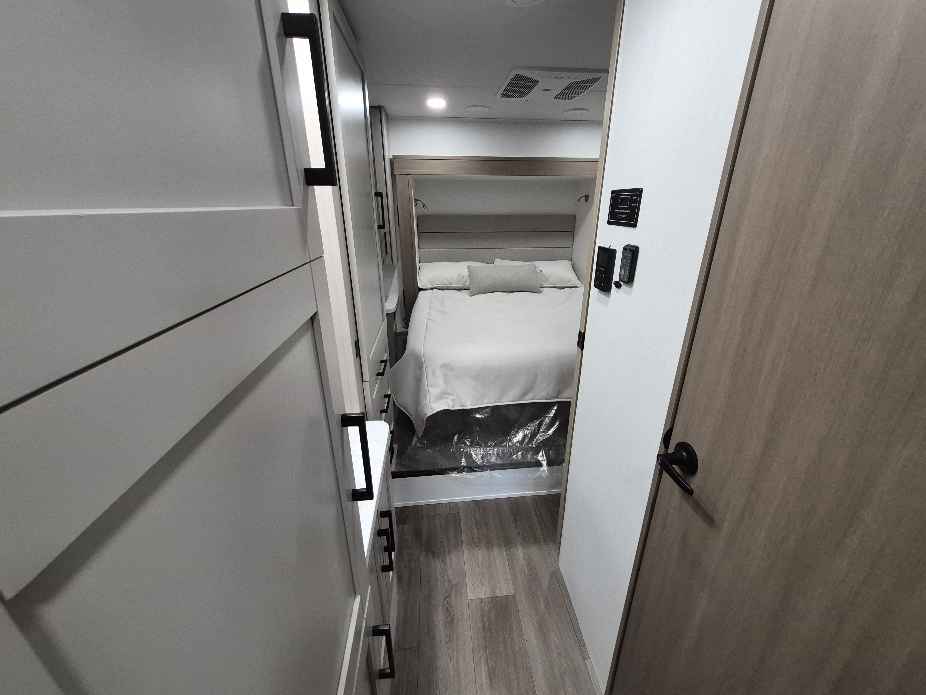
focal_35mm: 13
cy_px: 348
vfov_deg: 89.9
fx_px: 348
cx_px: 463
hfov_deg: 106.2
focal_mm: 1.74
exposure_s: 1/60
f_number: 2.2
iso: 320
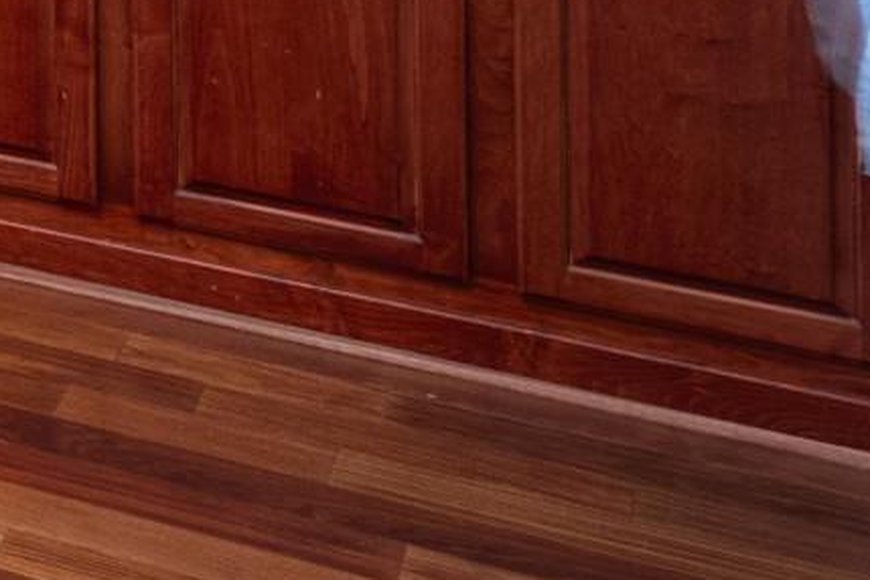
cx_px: -1594
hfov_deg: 12.0
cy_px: -708
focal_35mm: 105
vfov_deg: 11.3
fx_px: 2537
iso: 250
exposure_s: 2.5
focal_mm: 12
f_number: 9
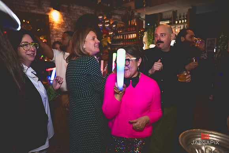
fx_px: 159
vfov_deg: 51.4
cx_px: 114
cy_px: 76
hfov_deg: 71.6
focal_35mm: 25
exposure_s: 1/100
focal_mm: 24.5
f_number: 2.8
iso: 3200
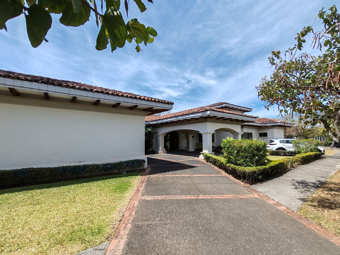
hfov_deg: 94.5
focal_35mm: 16
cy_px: 128
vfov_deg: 78.1
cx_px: 170
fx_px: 157
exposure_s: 1/950
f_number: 2.2
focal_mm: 1.96
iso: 50
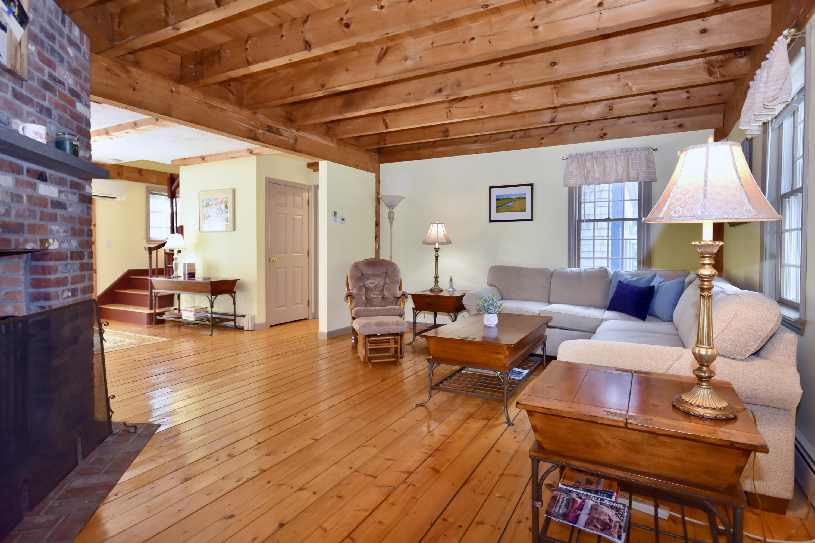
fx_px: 408
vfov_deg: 67.4
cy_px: 272
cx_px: 408
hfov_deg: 90.0
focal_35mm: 18
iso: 800
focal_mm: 12
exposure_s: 1/60
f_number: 4.5
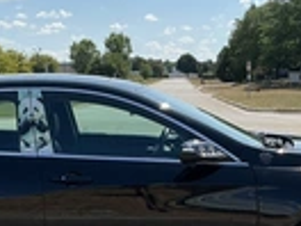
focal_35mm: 85
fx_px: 739
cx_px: 91
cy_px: 212
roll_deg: +1.0
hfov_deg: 22.9
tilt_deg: -6.6
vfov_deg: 17.1
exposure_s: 1/1786
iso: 25
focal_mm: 3
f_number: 1.8
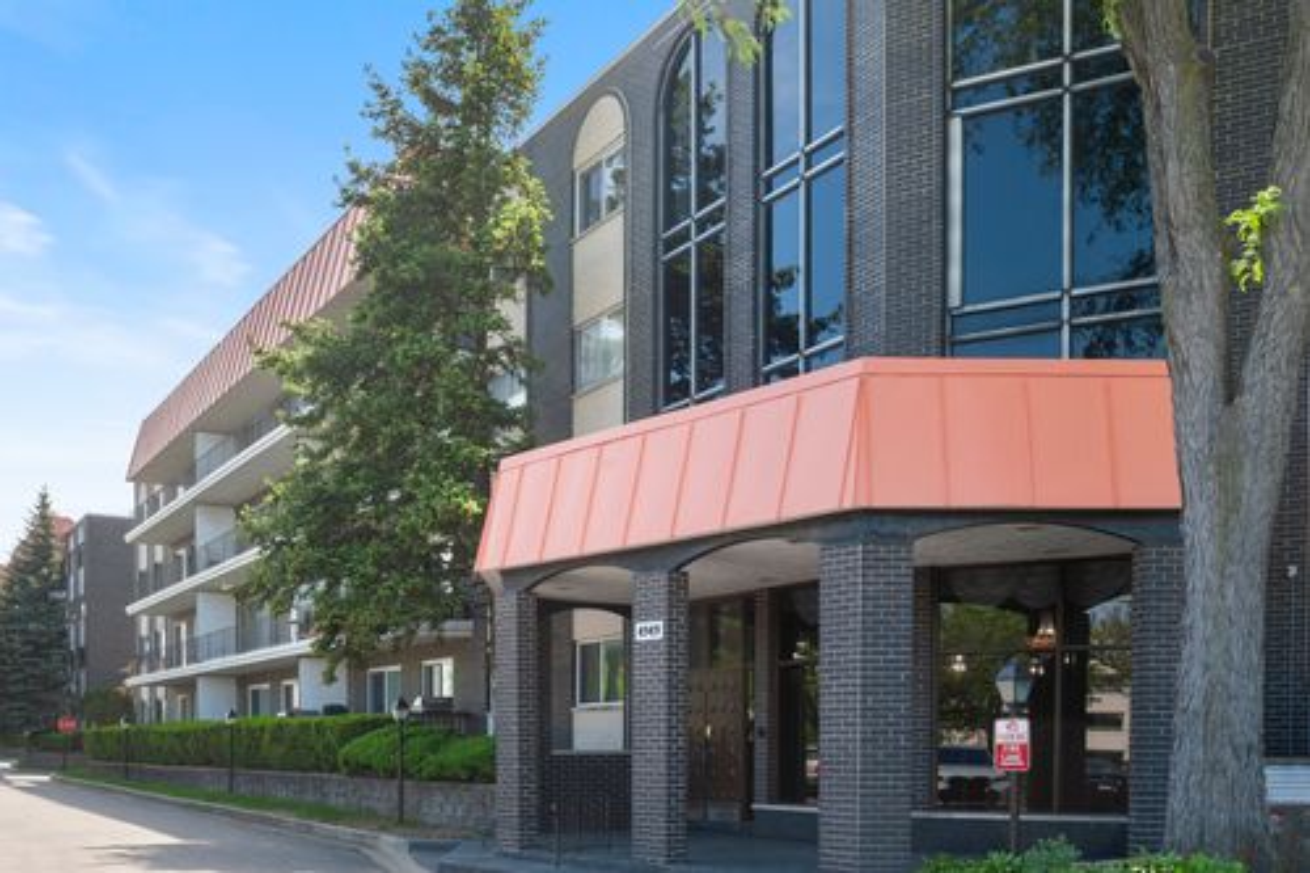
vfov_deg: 35.0
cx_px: 655
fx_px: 1382
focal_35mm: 38
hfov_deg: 50.7
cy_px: 436
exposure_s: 1/250
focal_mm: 38
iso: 400
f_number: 8
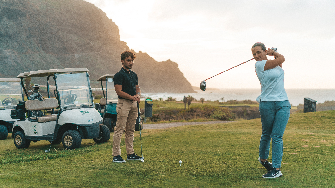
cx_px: 167
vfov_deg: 20.7
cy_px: 87
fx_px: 515
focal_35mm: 58
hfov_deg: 36.0
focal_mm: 55
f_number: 2.8
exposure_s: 1/1600
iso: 250
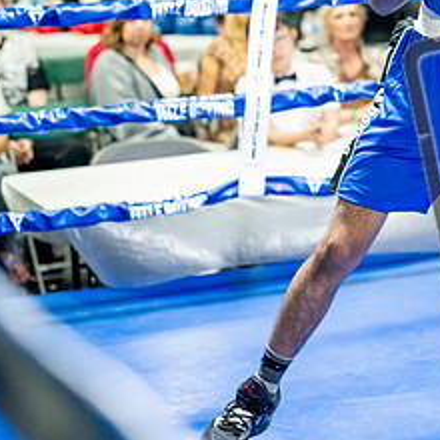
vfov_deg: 12.7
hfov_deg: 12.6
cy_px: 75
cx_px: 408
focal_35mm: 137
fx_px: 1970
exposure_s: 1/800
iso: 4000
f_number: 2
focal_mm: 61
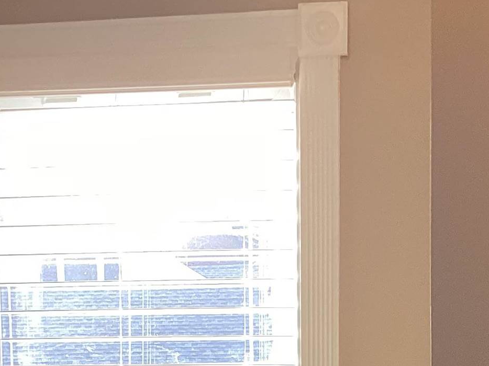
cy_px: 558
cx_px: 249
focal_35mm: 102
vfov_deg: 13.6
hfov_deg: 19.3
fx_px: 1441
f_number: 2.4
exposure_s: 1/120
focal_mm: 3.3
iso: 80
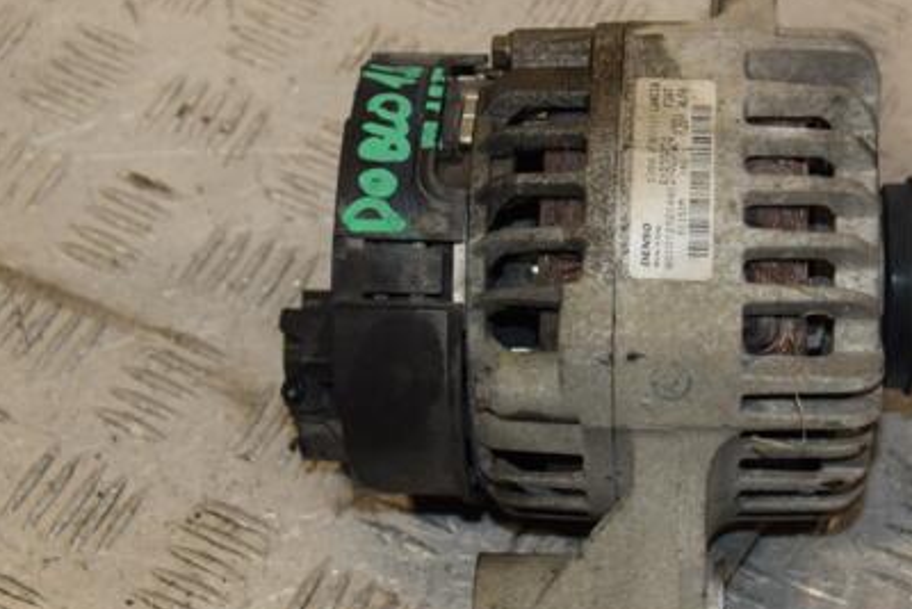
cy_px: 297
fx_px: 2281
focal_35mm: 90
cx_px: 636
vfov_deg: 15.2
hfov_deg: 22.5
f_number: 6.3
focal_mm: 40
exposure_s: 1/200
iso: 800
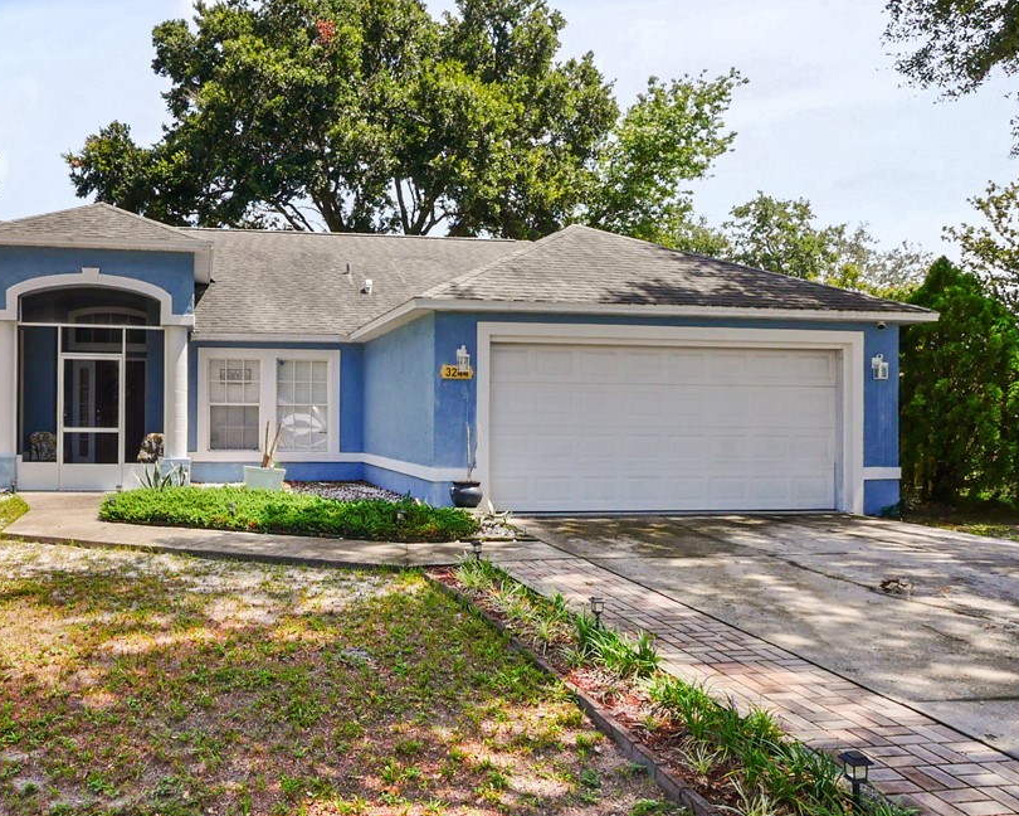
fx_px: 814
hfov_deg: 62.2
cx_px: 326
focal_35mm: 27
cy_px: 271
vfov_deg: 52.2
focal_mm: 7
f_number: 7.1
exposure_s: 1/320
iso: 200
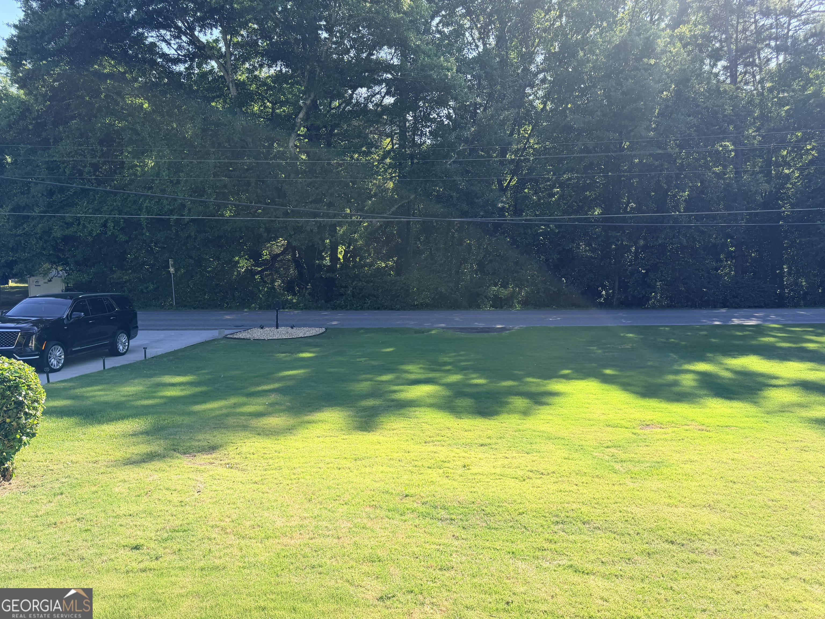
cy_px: 310
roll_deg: -0.1
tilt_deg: -5.7
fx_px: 572
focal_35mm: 24
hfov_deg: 71.6
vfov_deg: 56.8
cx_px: 412
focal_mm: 6.76
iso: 80
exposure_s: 1/1385
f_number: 1.78
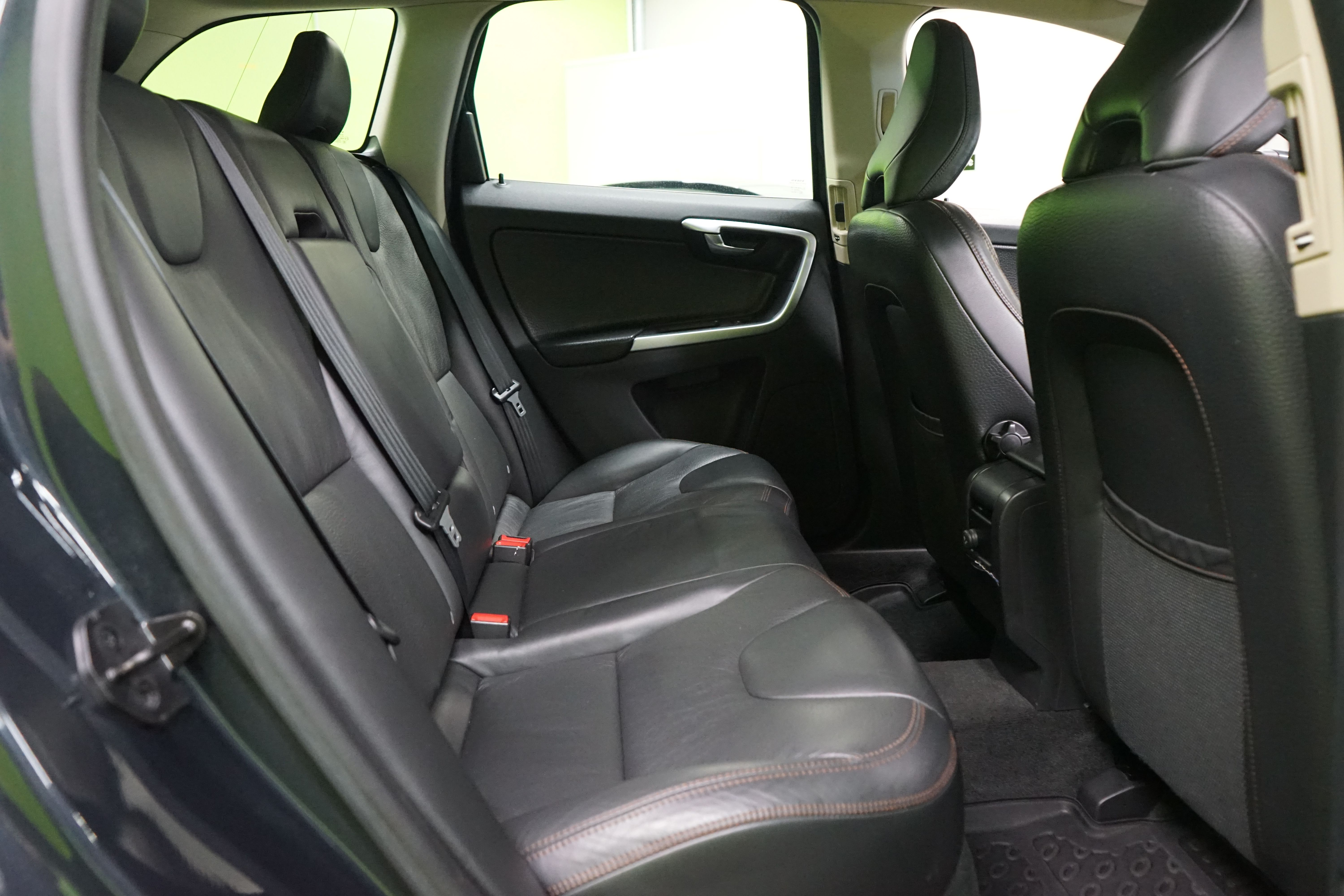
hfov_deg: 65.5
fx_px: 1045
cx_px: 672
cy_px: 448
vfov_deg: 46.4
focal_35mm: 28
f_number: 5
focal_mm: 28
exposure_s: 1/50
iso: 6400
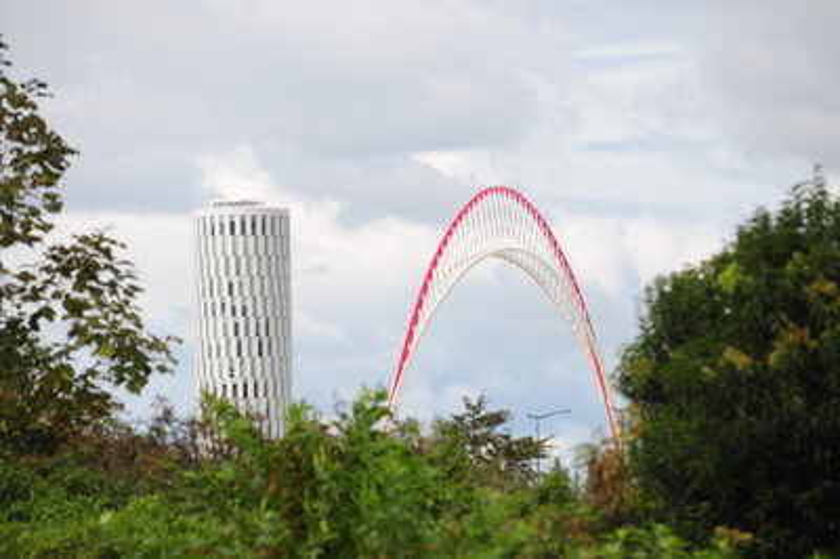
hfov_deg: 9.2
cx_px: 420
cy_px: 280
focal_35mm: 225
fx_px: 5246
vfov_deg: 6.1
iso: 320
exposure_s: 1/2000
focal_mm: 150
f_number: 5.6
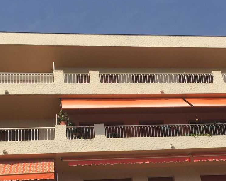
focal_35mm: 61
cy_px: 135
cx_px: 136
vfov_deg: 24.7
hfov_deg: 30.9
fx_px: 408
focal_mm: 4.15
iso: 32
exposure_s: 1/3300
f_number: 2.2
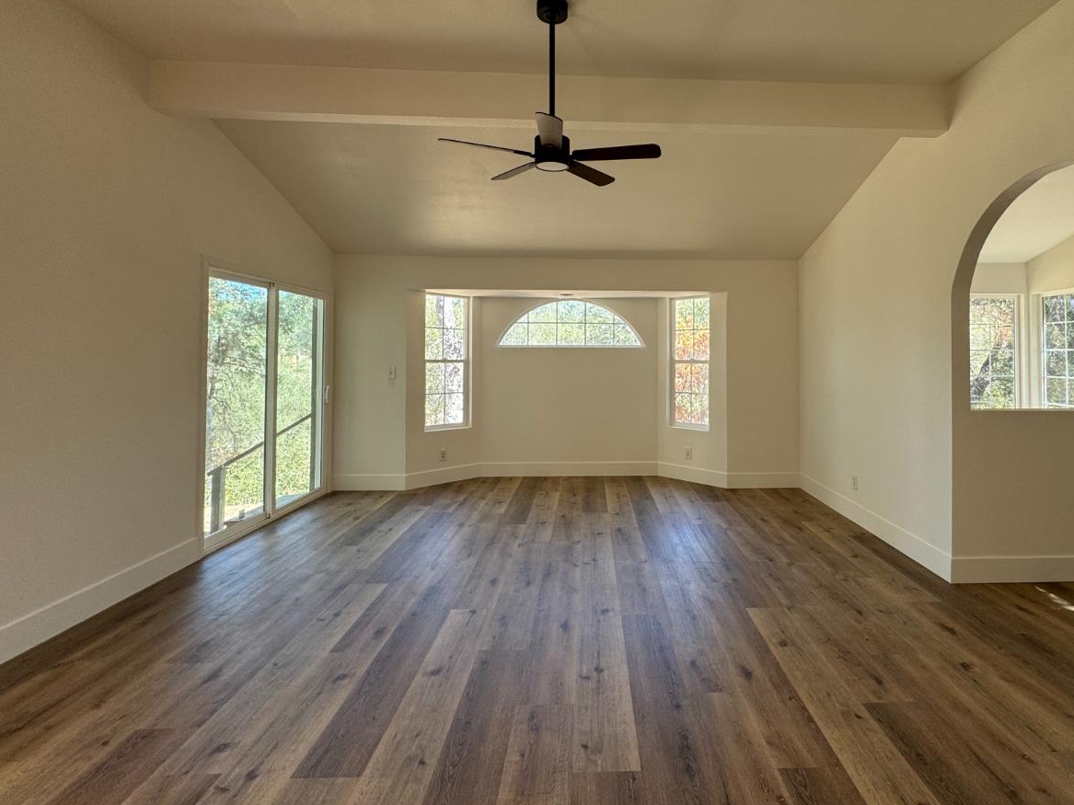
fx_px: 558
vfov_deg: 71.2
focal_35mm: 18
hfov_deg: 87.2
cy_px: 345
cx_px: 615
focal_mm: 2.22
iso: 64
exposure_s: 1/99
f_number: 2.2
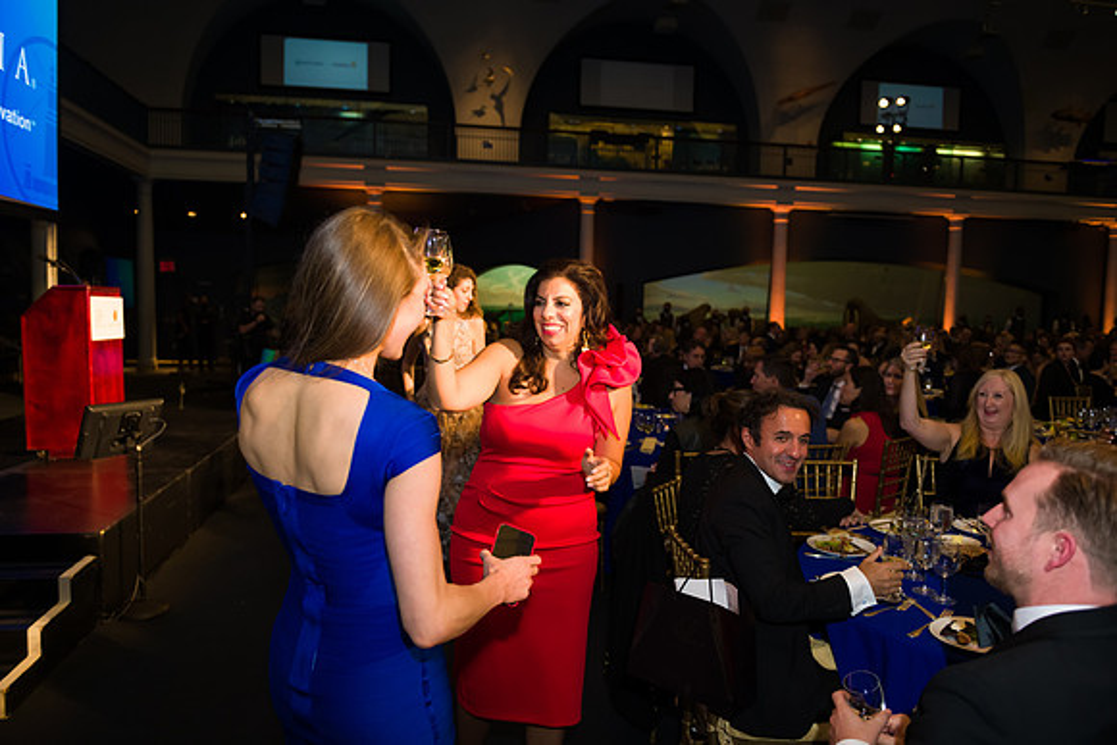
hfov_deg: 67.4
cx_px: 558
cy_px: 372
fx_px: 838
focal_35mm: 27
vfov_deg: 48.0
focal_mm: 27
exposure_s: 1/100
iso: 1250
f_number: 3.2
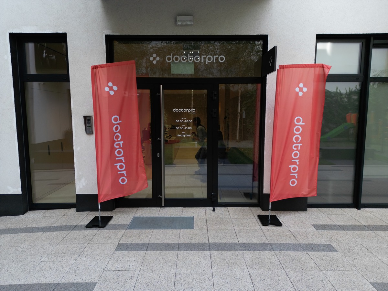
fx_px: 269
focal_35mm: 24
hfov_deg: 71.6
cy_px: 146
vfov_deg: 56.8
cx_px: 194
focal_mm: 6.72
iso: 120
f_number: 1.7
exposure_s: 1/160
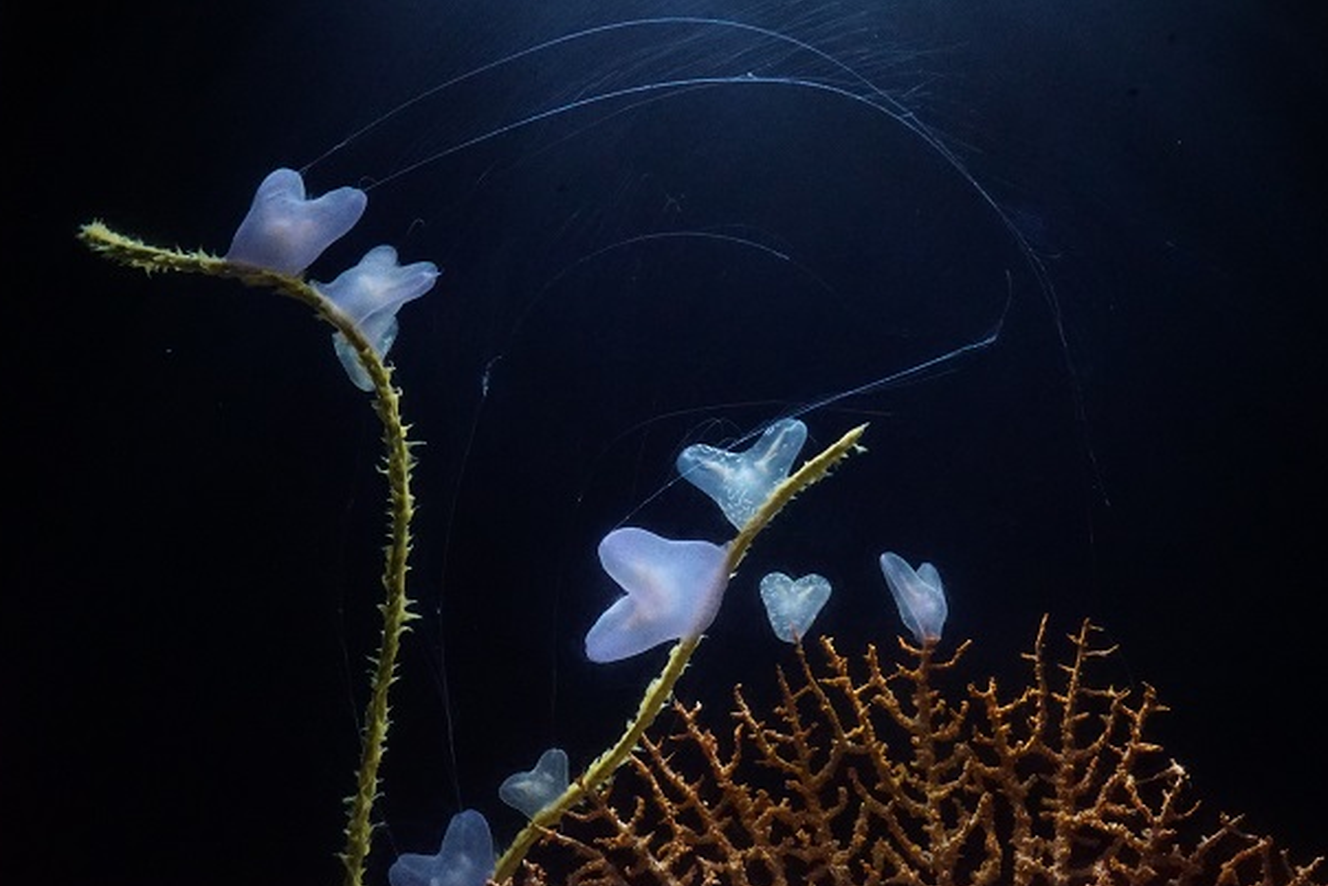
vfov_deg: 25.5
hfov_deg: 37.5
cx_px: 671
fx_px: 1955
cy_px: 450
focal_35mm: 53
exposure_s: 1/80
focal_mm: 50
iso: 20000
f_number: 14
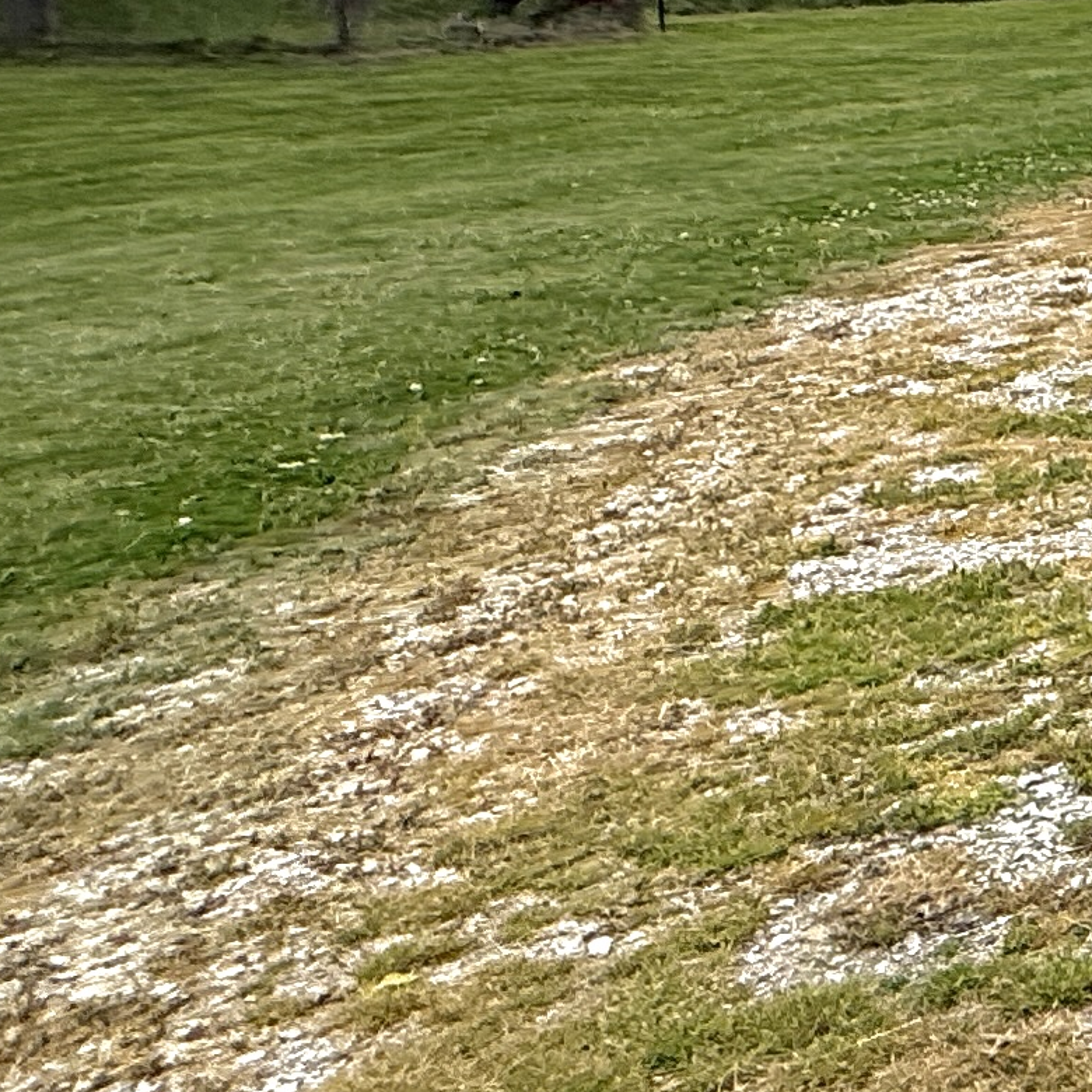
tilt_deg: -2.0
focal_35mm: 64
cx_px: 2289
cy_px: 46
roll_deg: +1.5
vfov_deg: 25.8
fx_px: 2284
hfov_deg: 17.4
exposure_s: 1/1189
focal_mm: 2.22
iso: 50
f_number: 2.2
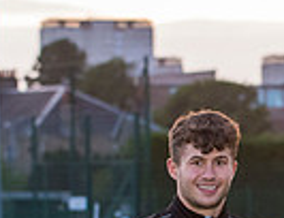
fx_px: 4136
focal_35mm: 500
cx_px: 506
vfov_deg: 3.0
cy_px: 379
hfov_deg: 3.9
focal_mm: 105
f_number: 5
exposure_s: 1/200
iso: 1600
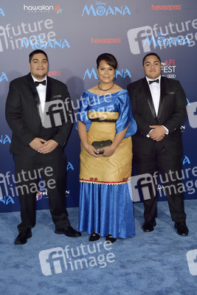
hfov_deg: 27.0
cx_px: 98
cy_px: 148
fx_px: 410
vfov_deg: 39.6
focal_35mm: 50
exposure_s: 1/320
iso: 400
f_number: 4.5
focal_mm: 50
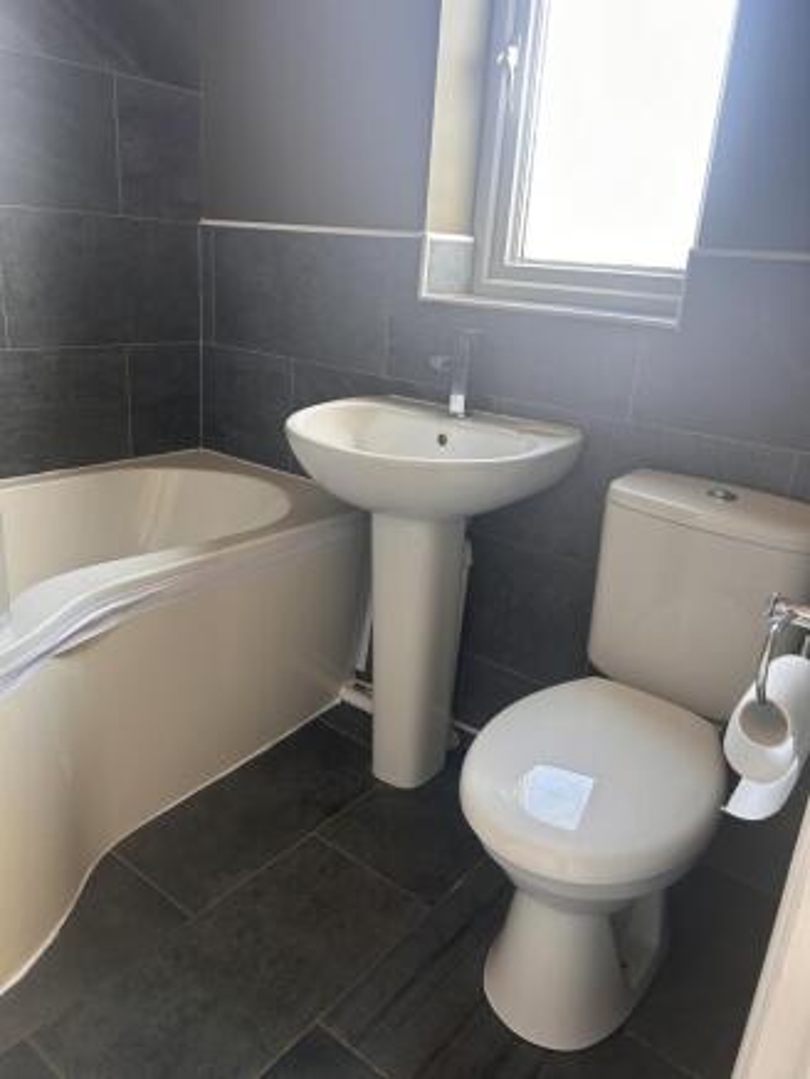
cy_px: 540
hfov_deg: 53.1
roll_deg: -4.7
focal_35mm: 26
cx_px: 405
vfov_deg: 67.3
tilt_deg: -19.9
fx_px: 811
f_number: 1.5
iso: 125
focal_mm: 5.7
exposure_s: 1/116
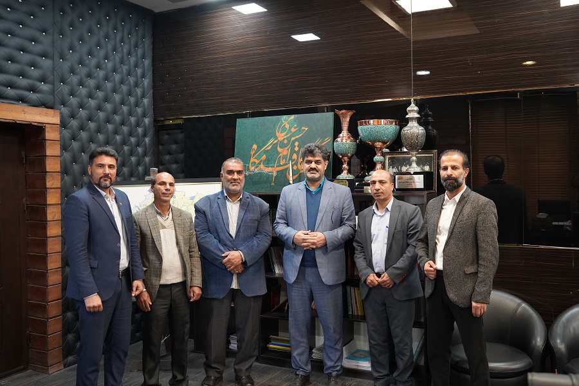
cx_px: 290
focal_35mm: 35
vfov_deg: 37.6
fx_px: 568
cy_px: 193
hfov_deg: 54.0
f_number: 4
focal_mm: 35.3
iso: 3200
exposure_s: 1/160
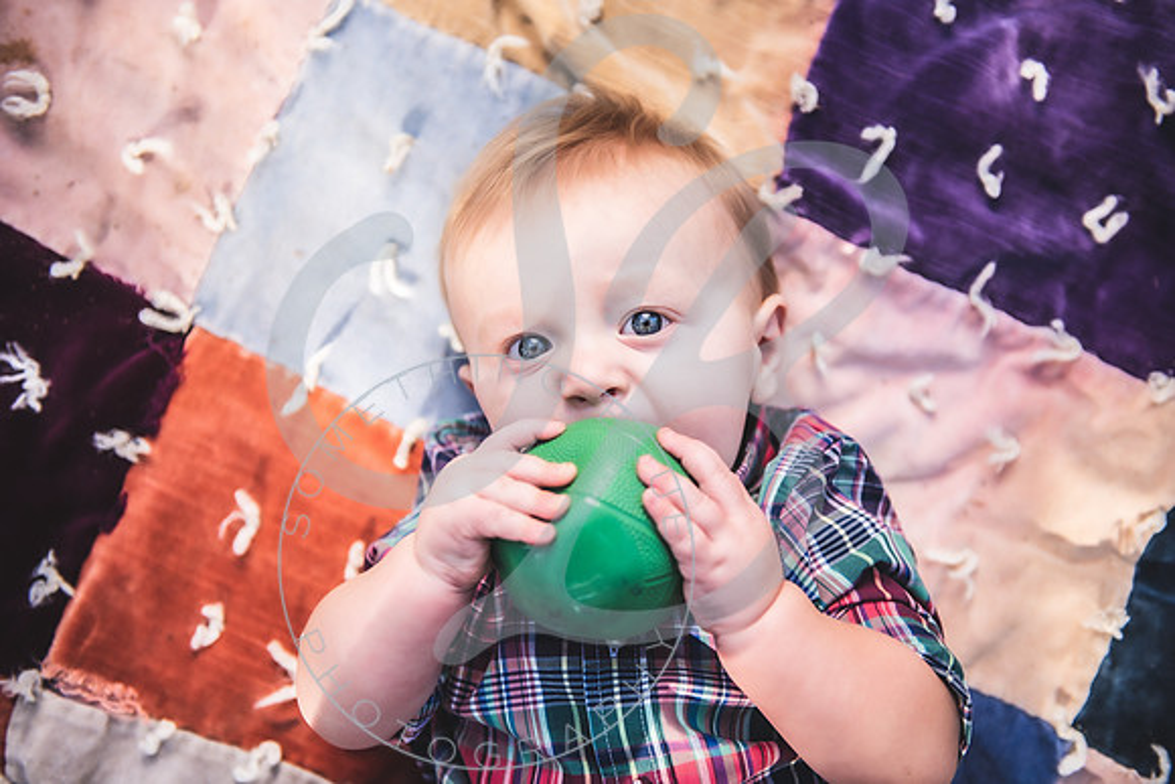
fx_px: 1567
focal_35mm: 48
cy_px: 392
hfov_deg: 41.1
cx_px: 588
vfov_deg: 28.1
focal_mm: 48
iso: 100
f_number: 2.8
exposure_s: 1/160
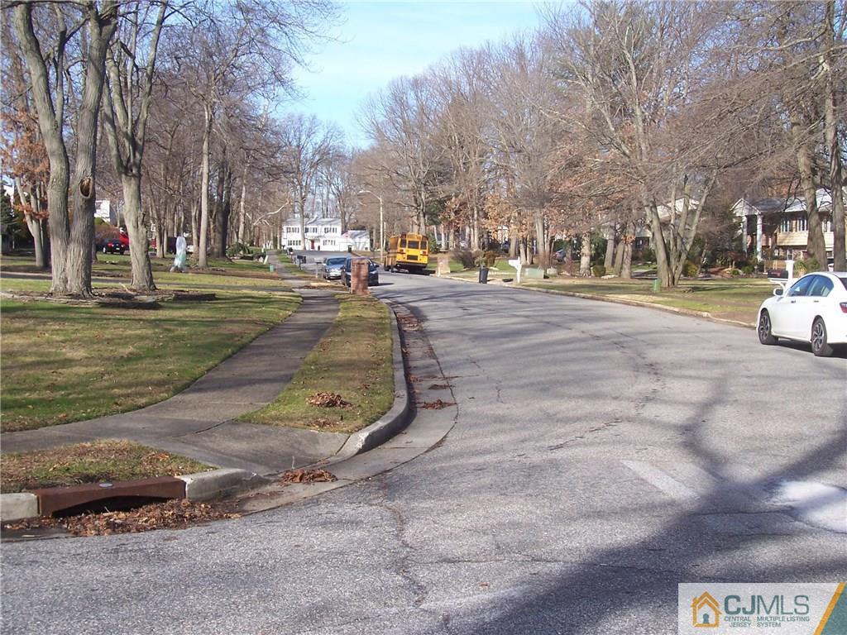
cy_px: 318
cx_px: 424
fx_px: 1297
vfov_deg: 27.5
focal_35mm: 53
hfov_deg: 36.2
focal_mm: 8.6
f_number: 6.7
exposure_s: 1/180
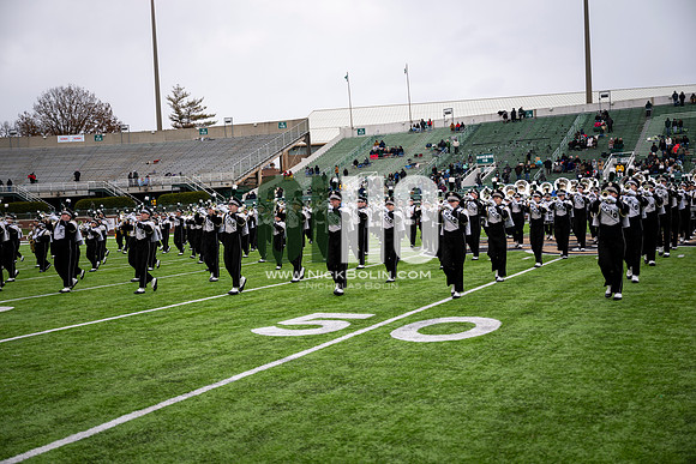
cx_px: 348
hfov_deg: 50.7
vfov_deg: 35.1
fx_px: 735
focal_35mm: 38
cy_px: 232
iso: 100
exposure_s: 1/500
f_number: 2.8
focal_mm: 38
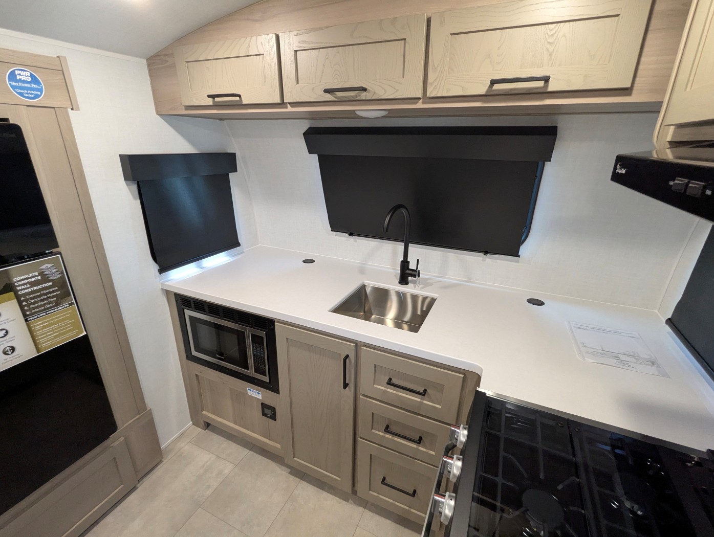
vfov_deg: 78.2
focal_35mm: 16
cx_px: 357
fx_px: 330
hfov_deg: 94.4
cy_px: 268
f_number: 2.2
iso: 372
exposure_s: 1/50
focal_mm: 2.35
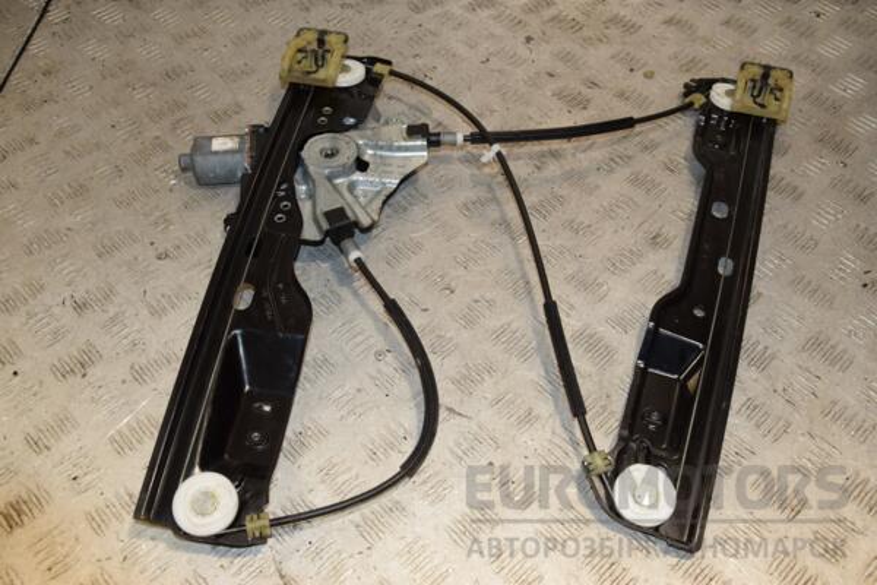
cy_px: 292
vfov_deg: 35.5
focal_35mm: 38
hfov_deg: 51.3
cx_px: 438
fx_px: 913
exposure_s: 1/200
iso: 800
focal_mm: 25
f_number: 7.1
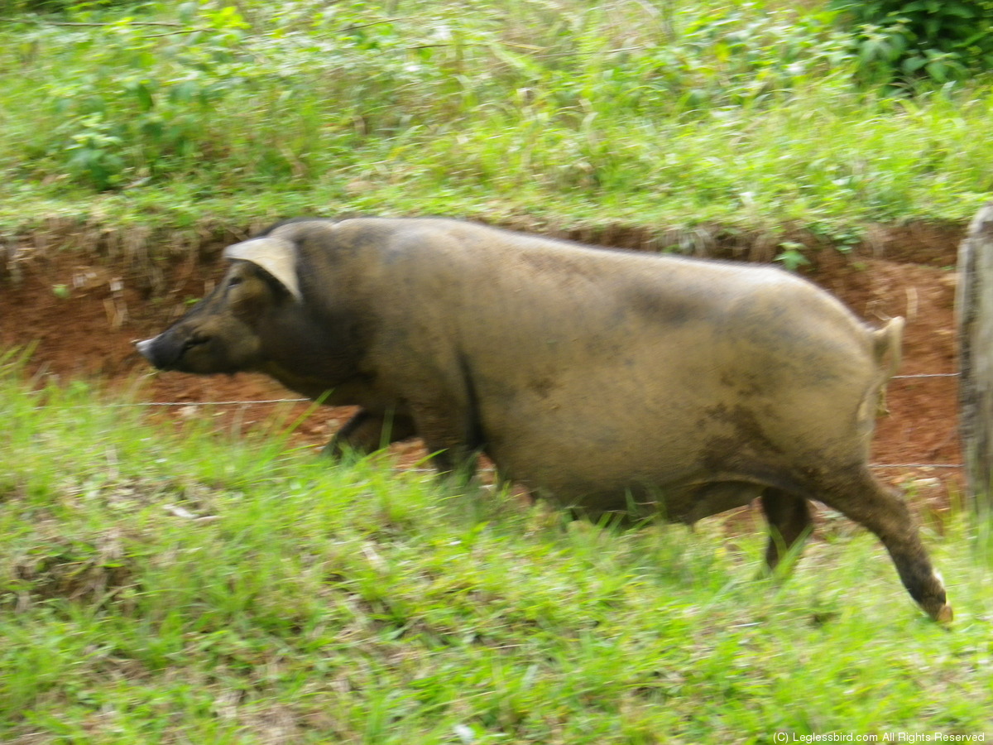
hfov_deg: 11.0
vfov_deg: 8.3
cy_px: 372
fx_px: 5135
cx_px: 496
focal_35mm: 179
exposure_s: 1/125
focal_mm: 31.6
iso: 200
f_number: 5.7
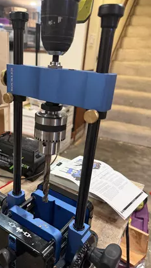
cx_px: 40
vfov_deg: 64.2
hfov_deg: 38.1
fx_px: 214
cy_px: 145
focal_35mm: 30
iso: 320
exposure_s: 1/60
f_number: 1.78
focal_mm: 6.76
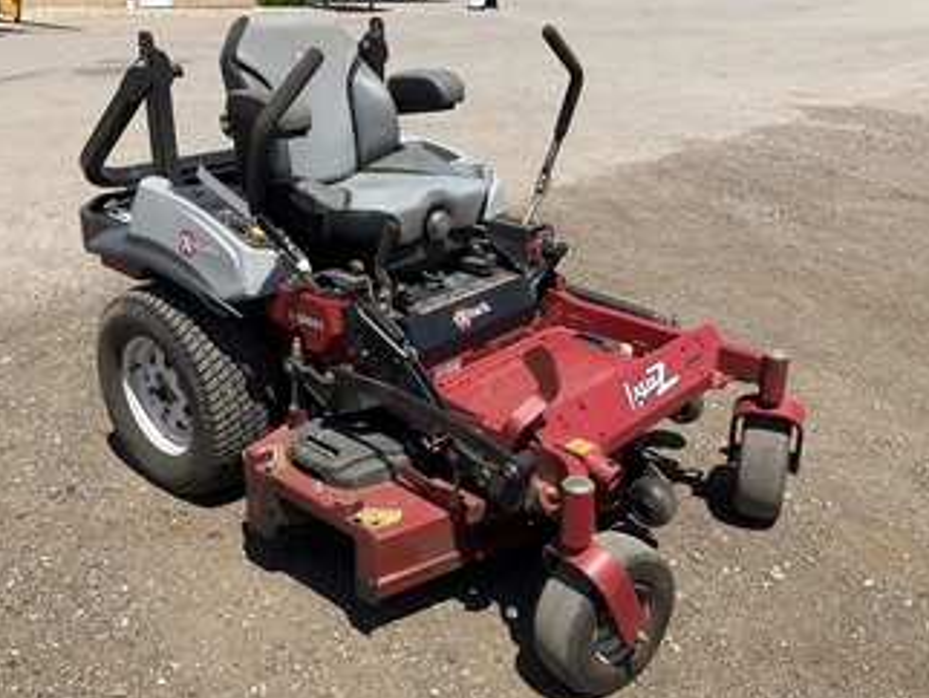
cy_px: 335
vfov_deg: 39.7
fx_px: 967
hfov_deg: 51.3
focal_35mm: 36
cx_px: 473
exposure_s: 1/1786
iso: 25
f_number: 1.8
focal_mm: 3
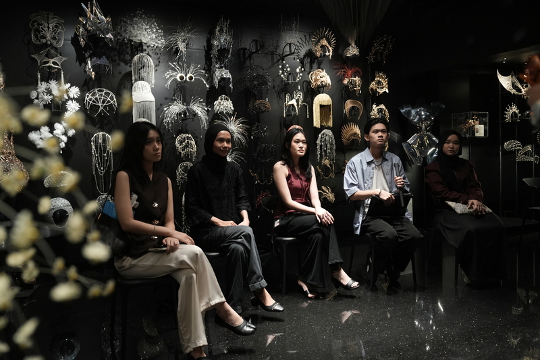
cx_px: 270
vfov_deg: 41.1
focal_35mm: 32
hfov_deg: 58.7
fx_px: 480
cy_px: 180
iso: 2500
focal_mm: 32
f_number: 2.8
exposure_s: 1/250
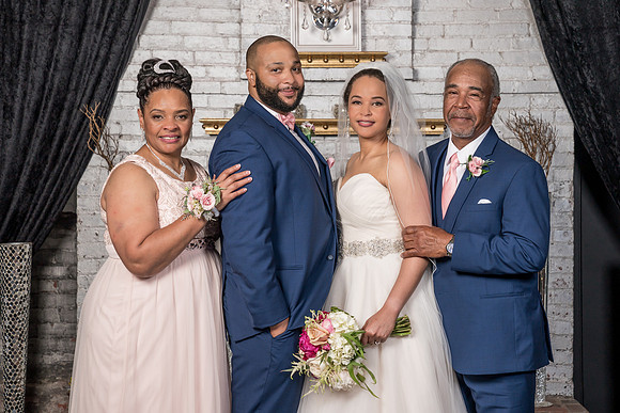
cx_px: 352
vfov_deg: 17.1
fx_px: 1376
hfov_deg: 25.4
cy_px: 180
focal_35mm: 80
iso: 200
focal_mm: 70
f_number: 5.6
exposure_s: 1/200
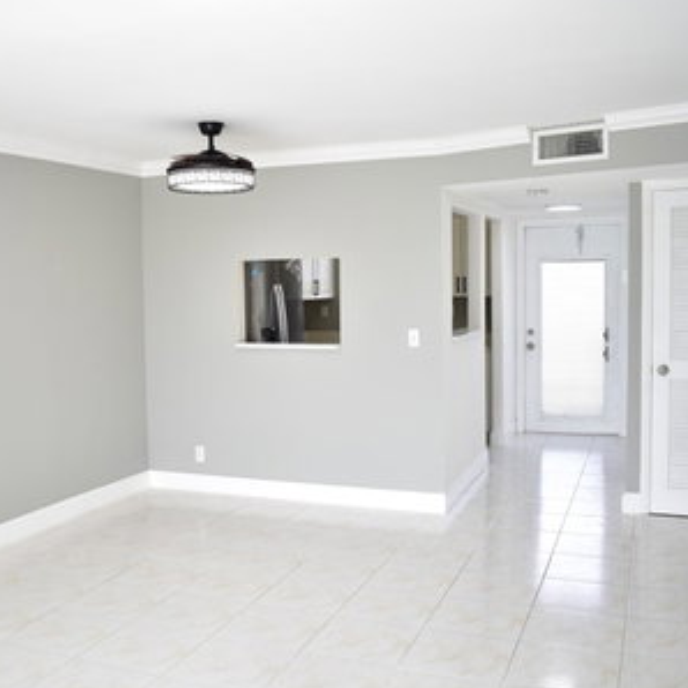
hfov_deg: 44.6
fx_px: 832
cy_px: 344
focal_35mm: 37
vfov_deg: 44.9
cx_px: 268
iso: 100
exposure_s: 1/50
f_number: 3.5
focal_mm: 18
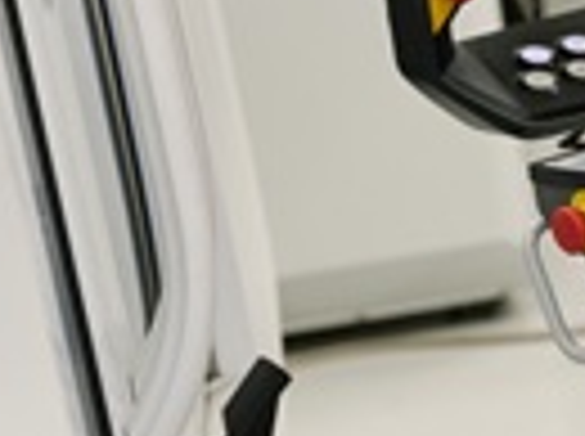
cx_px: 400
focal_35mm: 213
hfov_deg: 9.3
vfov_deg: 6.8
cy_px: -321
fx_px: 3596
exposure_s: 1/100
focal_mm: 54.3
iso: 400
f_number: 4
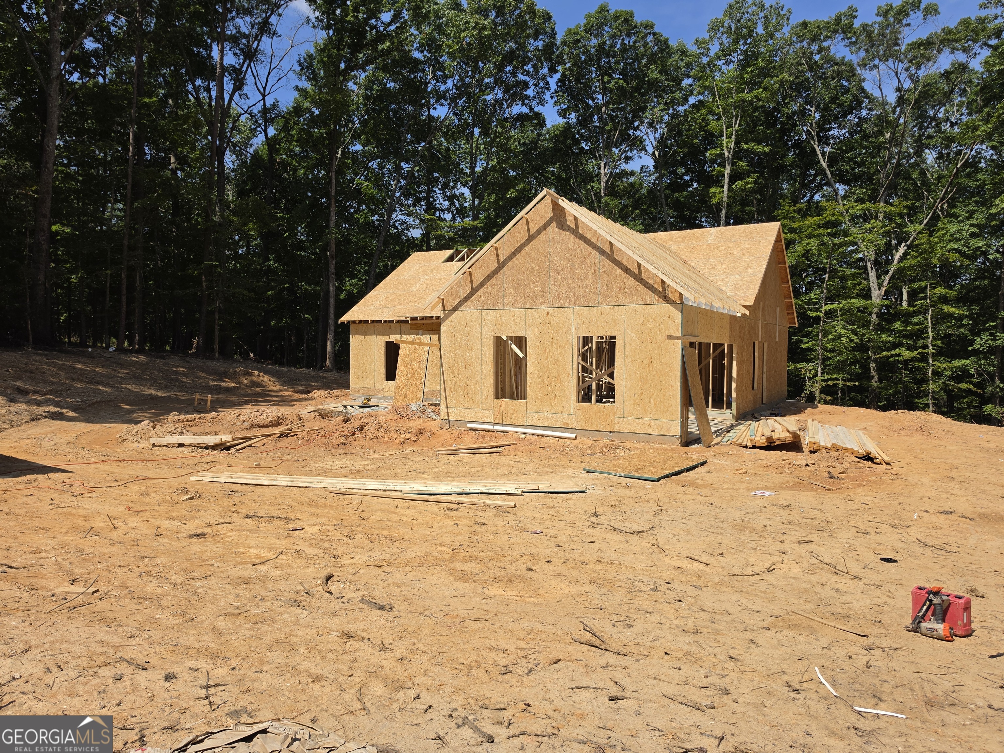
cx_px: 502
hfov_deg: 73.9
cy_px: 376
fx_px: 667
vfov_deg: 58.9
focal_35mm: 23
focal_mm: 6.5
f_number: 1.4
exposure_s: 1/7939
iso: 64
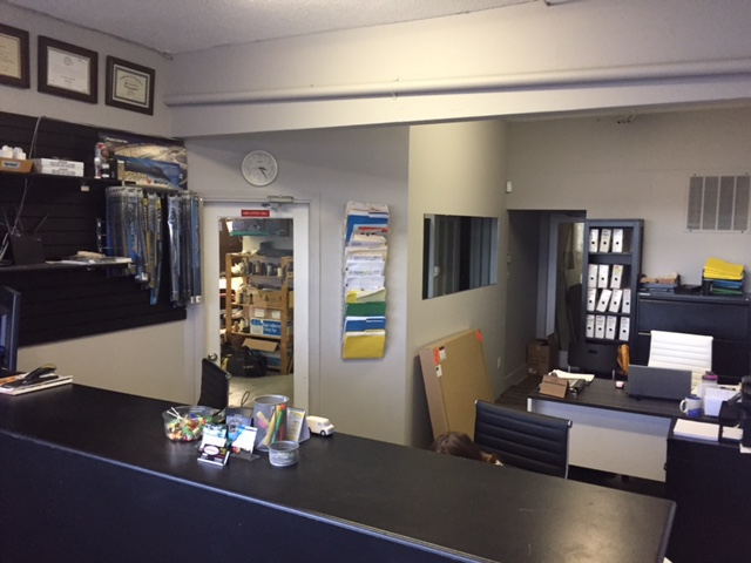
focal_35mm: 29
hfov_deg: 61.7
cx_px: 376
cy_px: 282
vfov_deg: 48.2
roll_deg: -0.5
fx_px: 629
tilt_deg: -5.4
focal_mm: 4.15
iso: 250
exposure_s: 1/30
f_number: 2.2
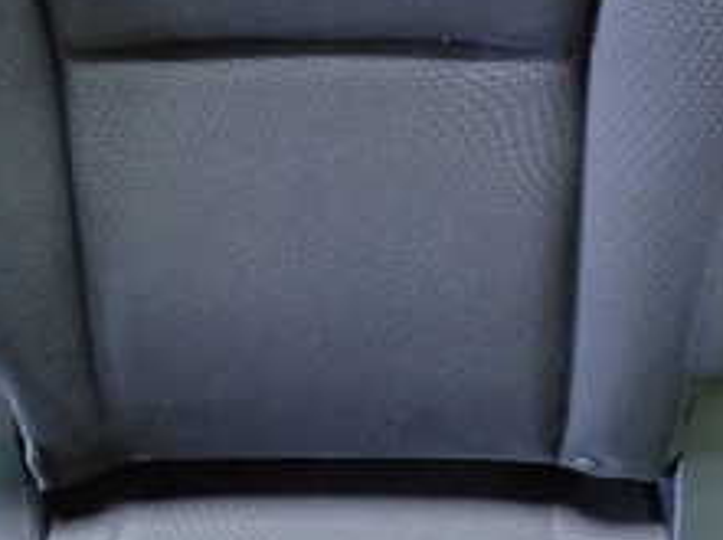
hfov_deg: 28.6
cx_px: 373
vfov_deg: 21.1
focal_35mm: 68
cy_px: 62
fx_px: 1418
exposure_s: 1/30
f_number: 2
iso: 400
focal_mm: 4.5
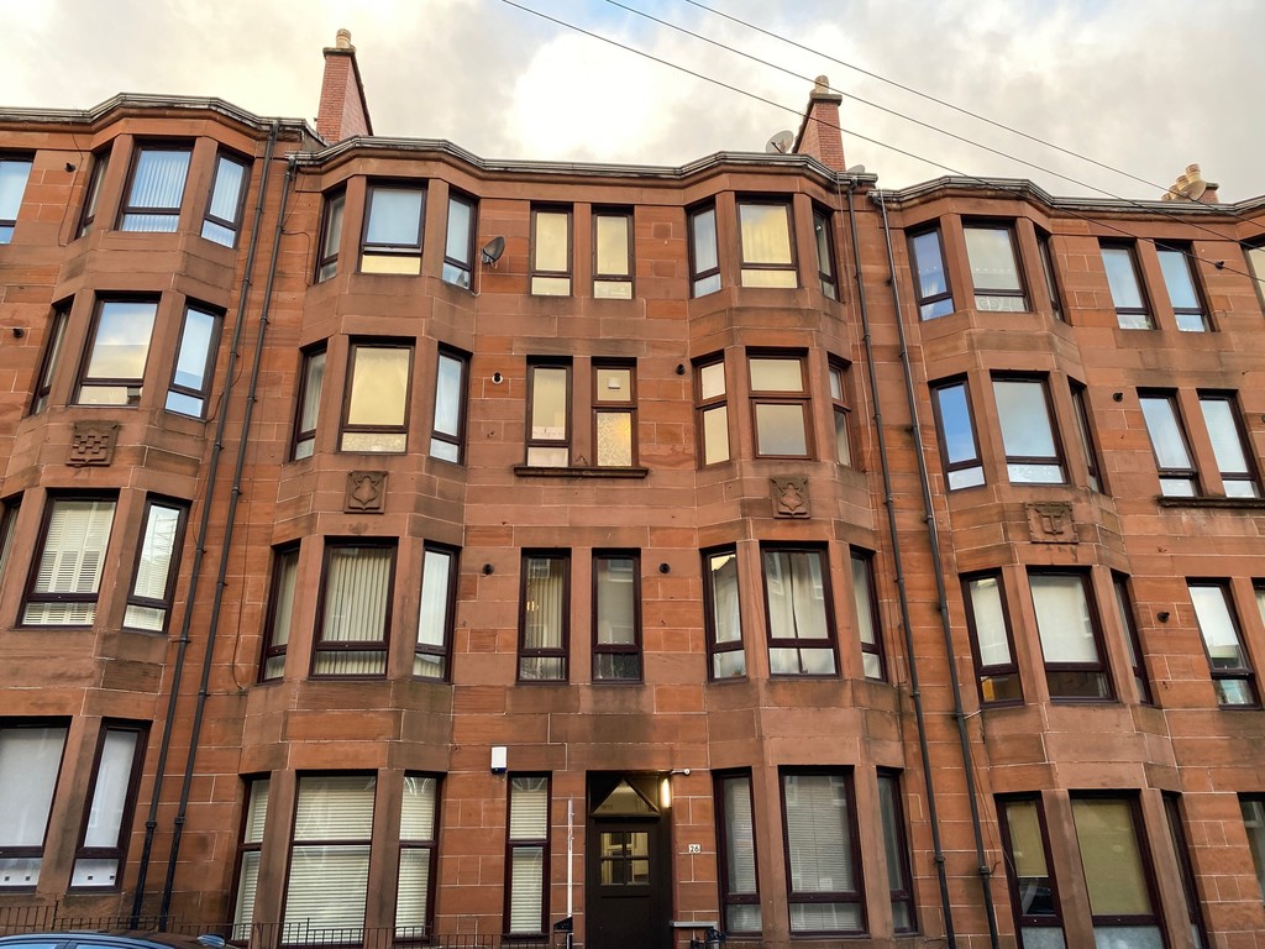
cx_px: 632
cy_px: 474
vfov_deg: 53.1
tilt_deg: +24.1
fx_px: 950
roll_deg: +1.2
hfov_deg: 67.3
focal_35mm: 26
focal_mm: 4.25
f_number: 1.8
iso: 80
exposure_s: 1/121
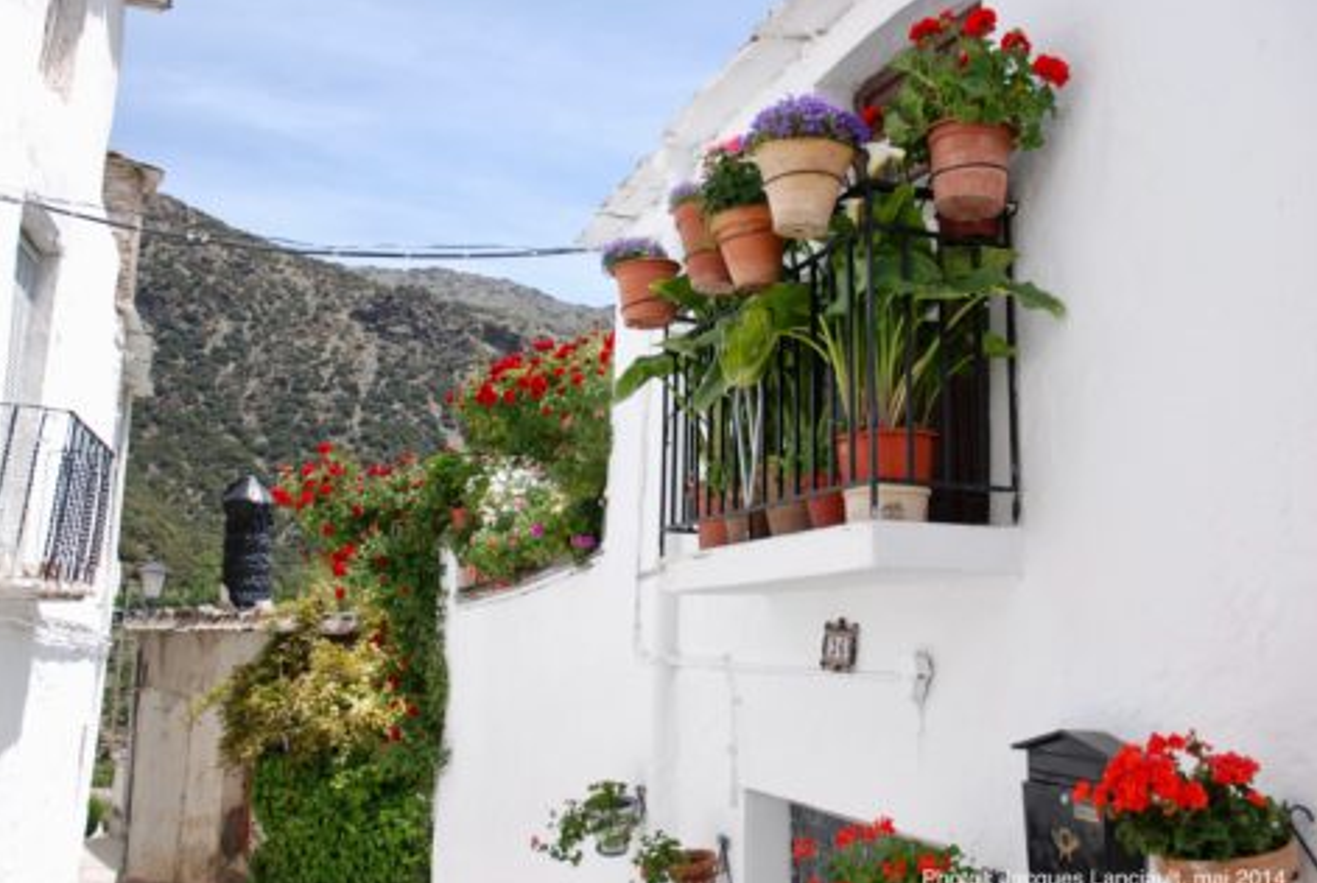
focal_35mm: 35
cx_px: 632
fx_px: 1283
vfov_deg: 38.0
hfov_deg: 54.3
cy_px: 440
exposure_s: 1/200
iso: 100
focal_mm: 22
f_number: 7.1
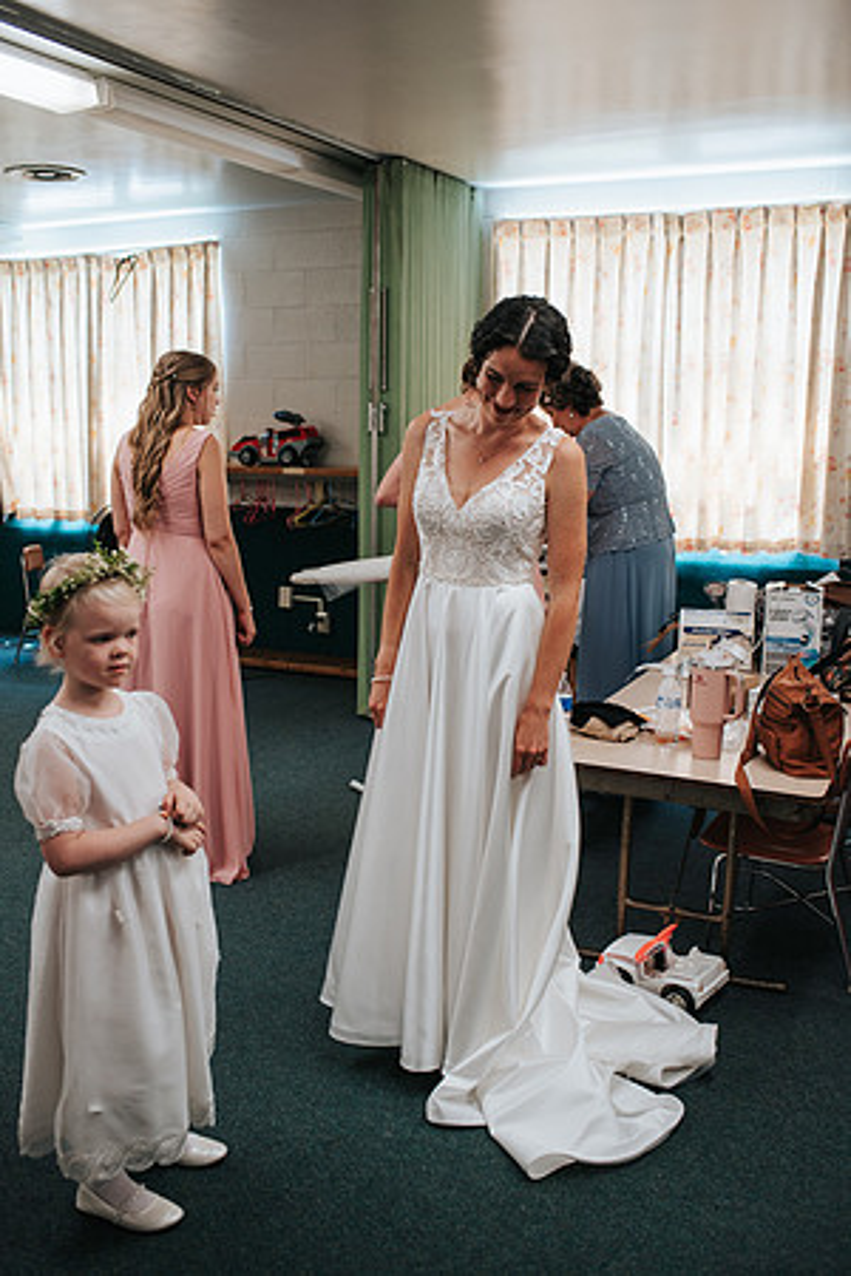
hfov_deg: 37.9
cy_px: 638
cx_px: 426
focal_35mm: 35
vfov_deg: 54.4
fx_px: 1241
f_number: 3.2
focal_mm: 35
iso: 800
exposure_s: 1/125
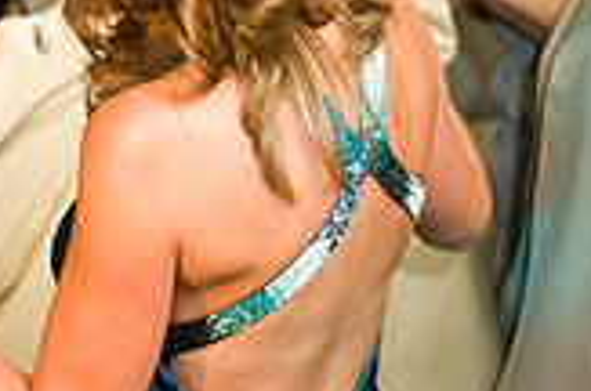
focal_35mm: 207
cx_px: -134
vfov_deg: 6.6
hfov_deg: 9.8
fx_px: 3392
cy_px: 58
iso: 1600
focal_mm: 58
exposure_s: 1/125
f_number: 3.2
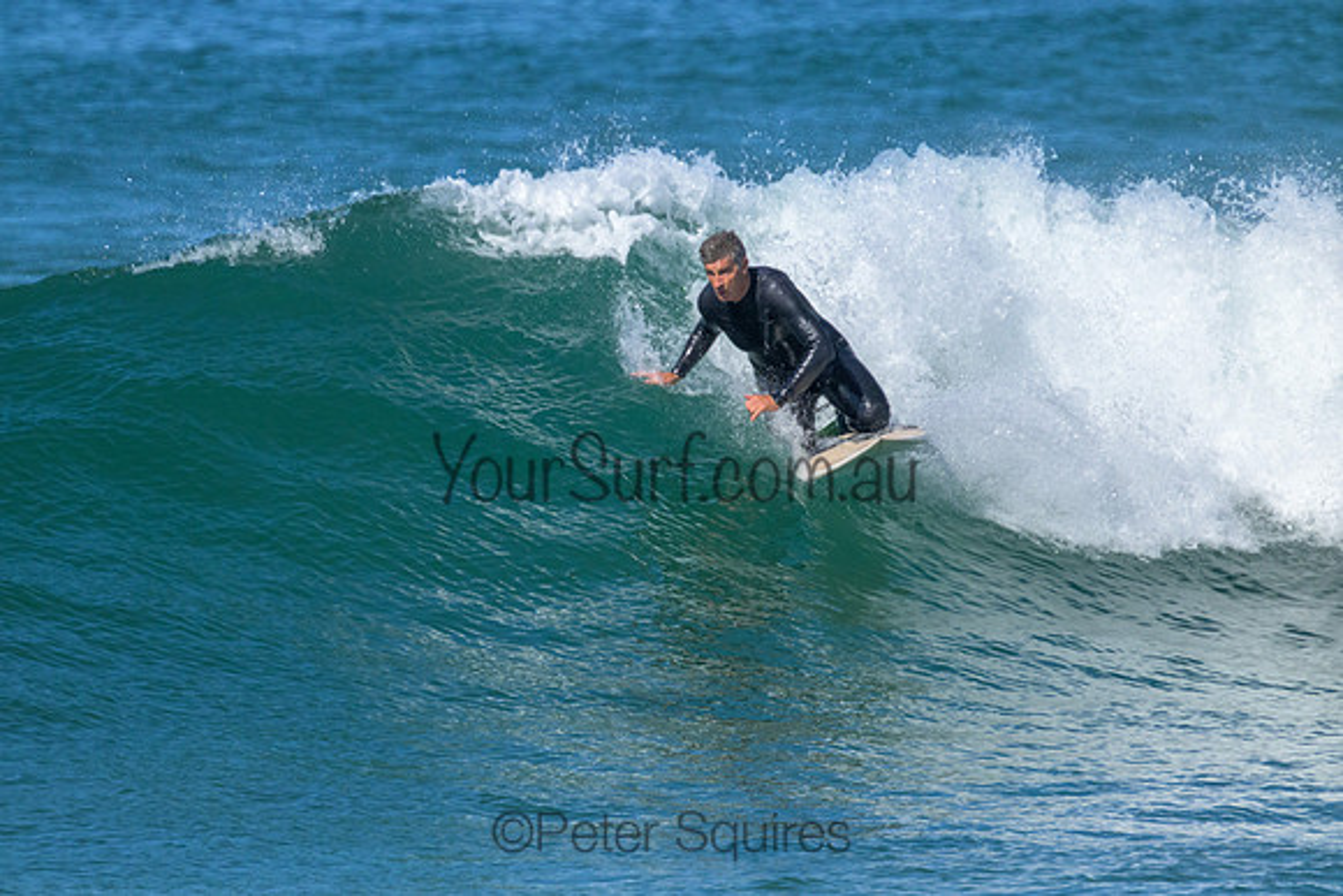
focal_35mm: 800
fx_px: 29850
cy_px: 448
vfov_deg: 1.7
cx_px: 672
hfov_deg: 2.6
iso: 2500
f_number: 11
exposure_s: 1/2000
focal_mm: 800
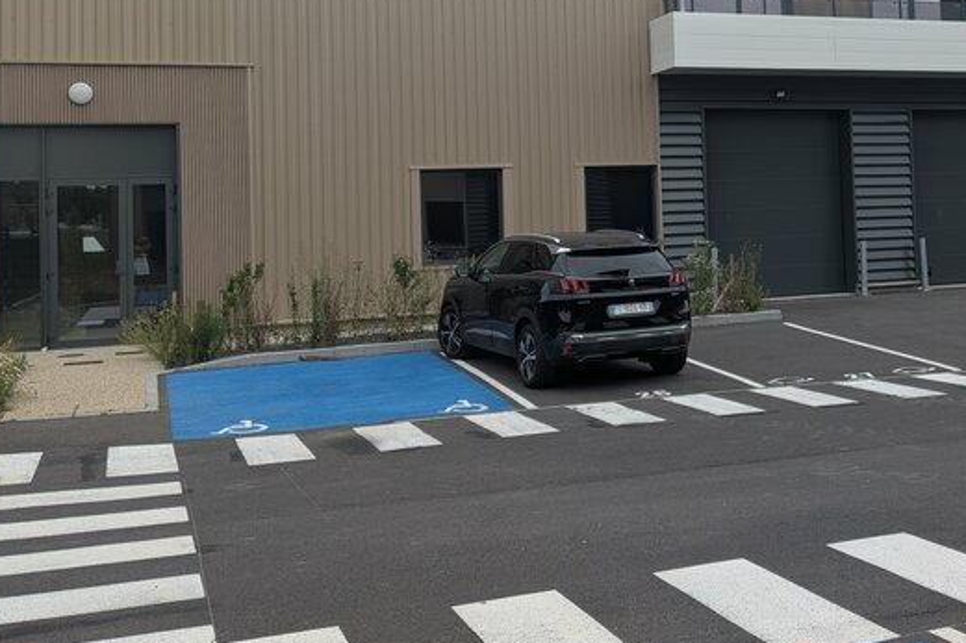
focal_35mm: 46
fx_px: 1234
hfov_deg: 41.2
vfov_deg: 28.7
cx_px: 751
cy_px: 150
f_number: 1.7
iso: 30
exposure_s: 1/532
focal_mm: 4.53
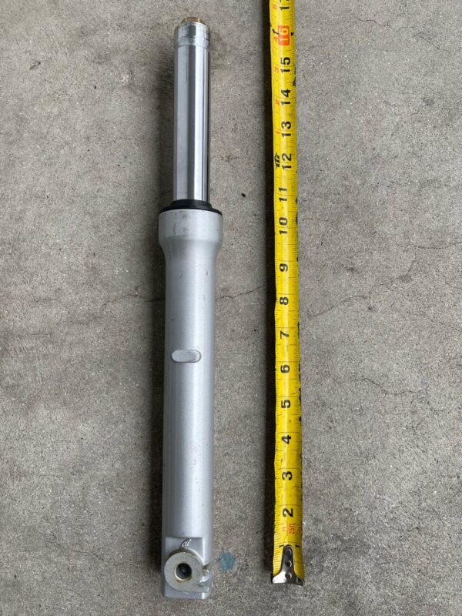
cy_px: 308
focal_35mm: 26
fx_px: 463
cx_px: 231
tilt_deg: -84.8
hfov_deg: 53.1
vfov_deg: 67.3
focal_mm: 5.1
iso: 32
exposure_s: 1/1020
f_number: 1.6
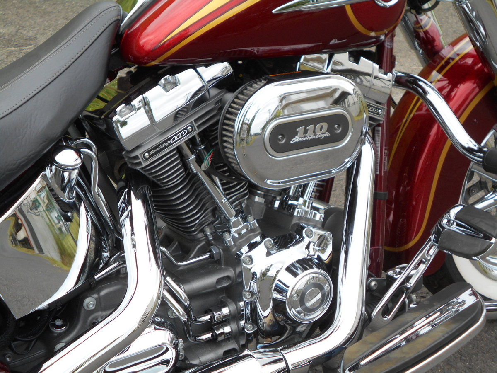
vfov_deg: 25.2
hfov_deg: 33.2
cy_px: 186
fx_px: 833
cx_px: 248
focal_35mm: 58
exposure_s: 1/250
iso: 110
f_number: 4.9
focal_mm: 10
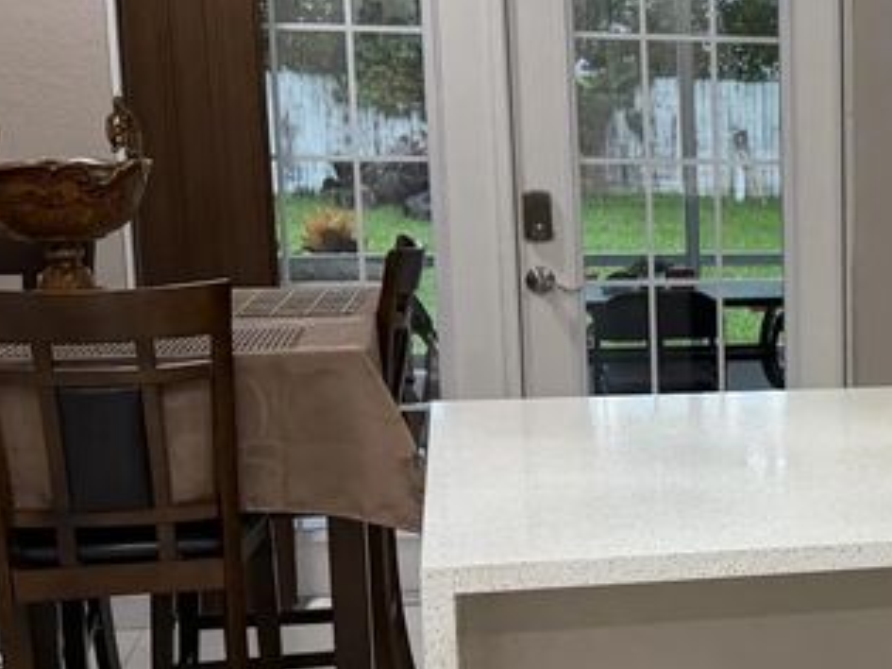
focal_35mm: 78
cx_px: 1062
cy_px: 448
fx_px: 2009
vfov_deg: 18.8
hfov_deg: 23.0
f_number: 1.78
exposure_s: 1/60
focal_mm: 6.76
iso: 160
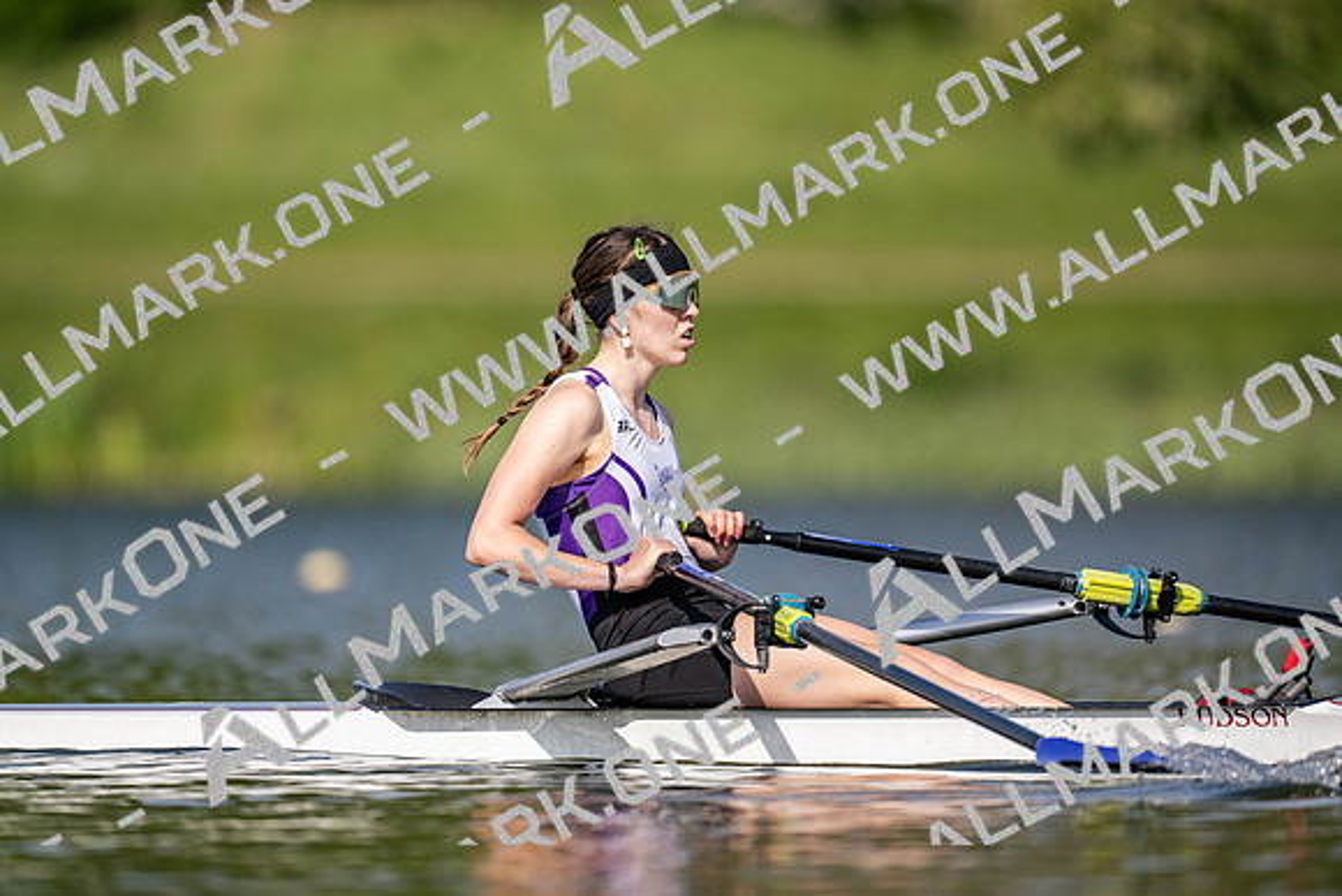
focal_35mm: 600
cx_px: 671
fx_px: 22371
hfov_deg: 3.4
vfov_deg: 2.3
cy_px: 448
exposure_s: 1/2500
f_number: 4
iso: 220
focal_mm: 600
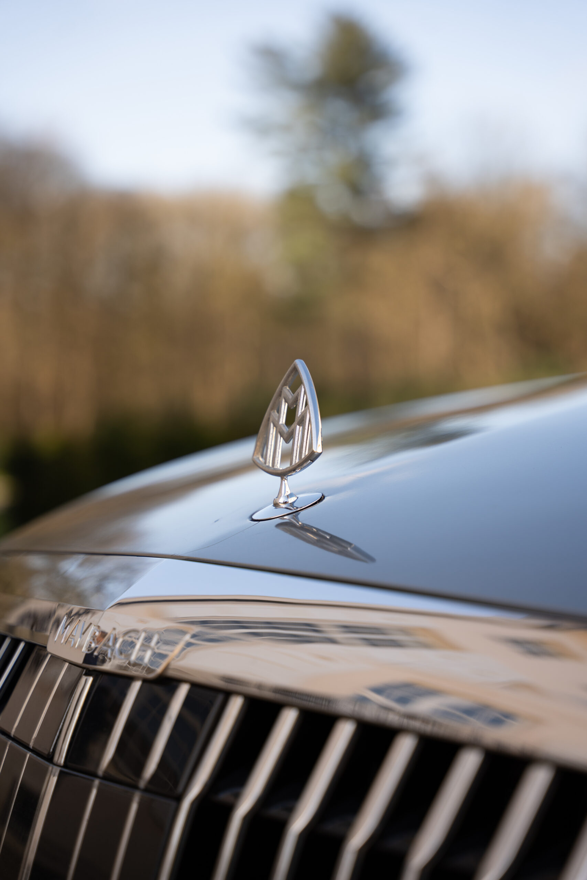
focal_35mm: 67
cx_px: 294
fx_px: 1641
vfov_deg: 30.0
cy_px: 440
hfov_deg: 20.3
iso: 160
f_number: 3.2
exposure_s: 1/800
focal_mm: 67.1
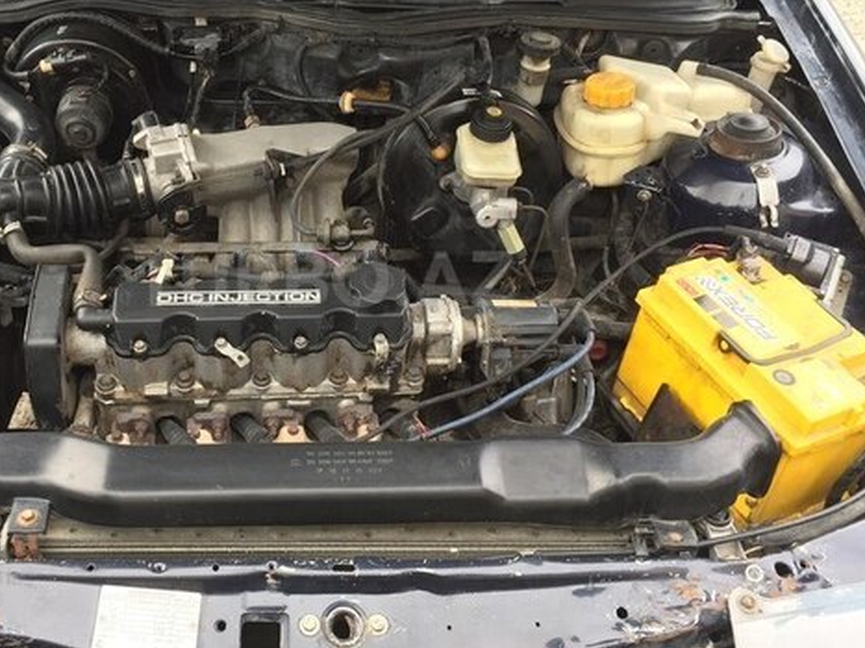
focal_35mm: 41
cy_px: 279
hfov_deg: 45.4
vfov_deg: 35.1
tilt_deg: -43.2
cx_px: 324
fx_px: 1024
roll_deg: -2.0
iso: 40
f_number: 2.2
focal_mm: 4.15
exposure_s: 1/100
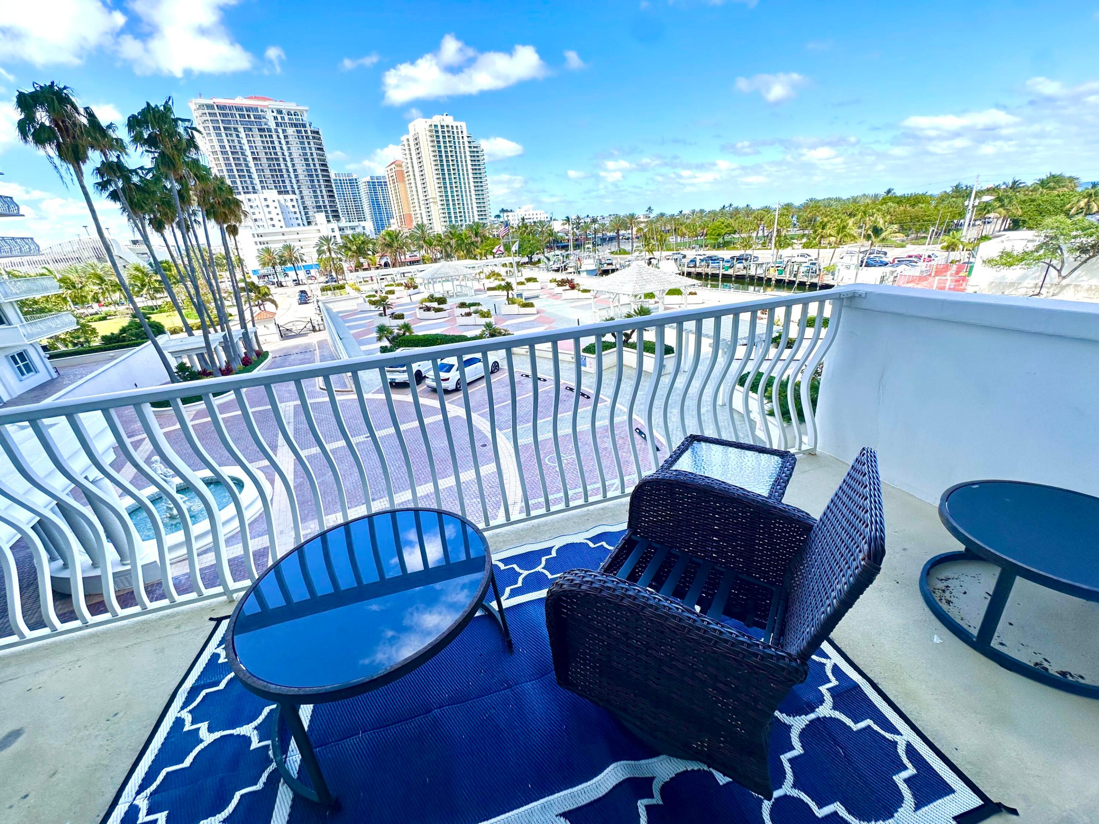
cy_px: 412
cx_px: 550
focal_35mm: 14
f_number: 2.2
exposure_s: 1/690
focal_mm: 2.22
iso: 40
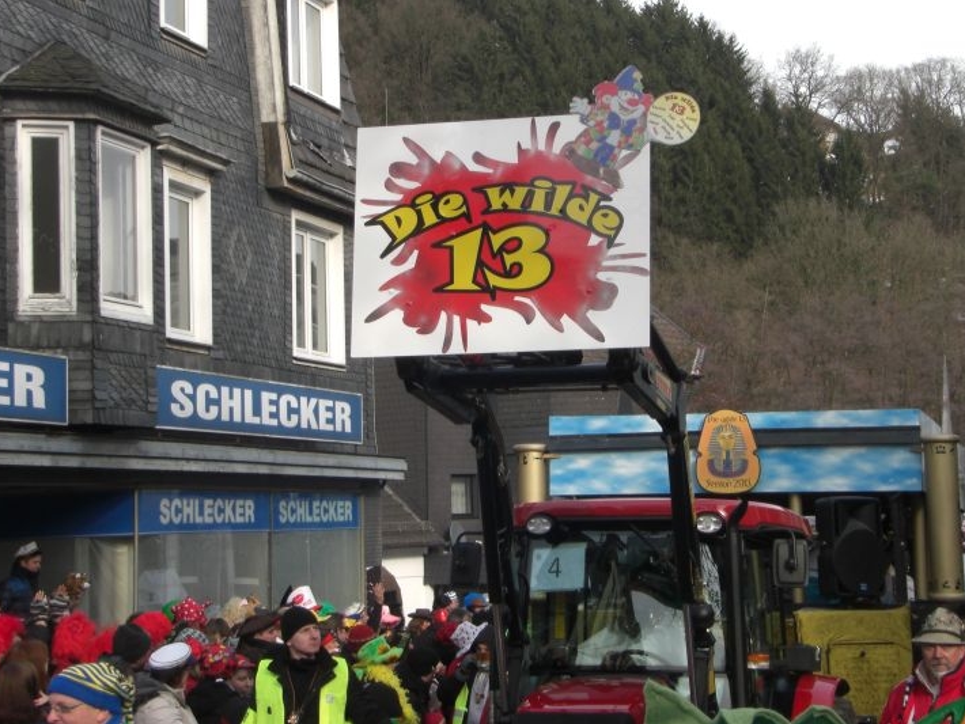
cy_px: 318
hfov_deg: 24.4
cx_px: 508
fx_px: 2231
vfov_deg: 18.4
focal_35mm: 80
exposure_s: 1/125
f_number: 5.3
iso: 100
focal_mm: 11.8
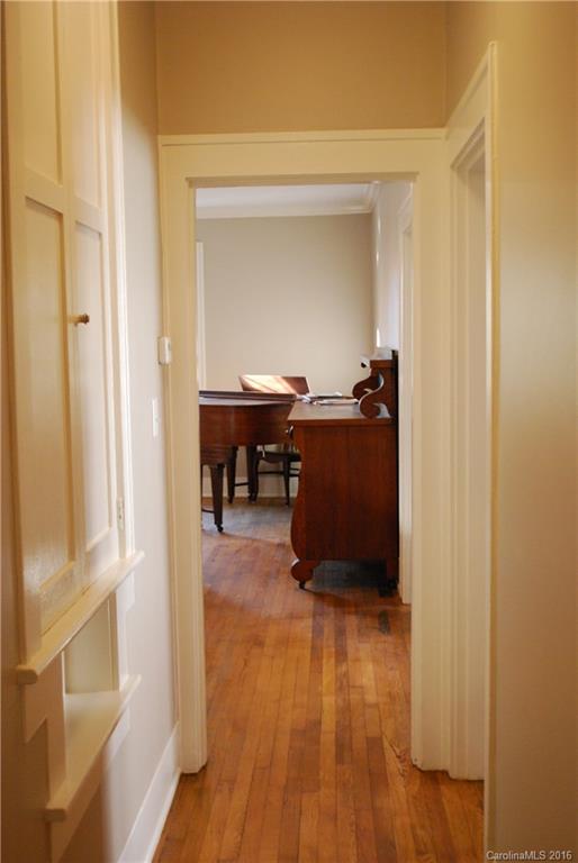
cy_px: 432
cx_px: 289
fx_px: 1081
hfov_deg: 29.9
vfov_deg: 43.6
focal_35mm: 45
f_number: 4.8
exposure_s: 1/30
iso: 1100
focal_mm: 30
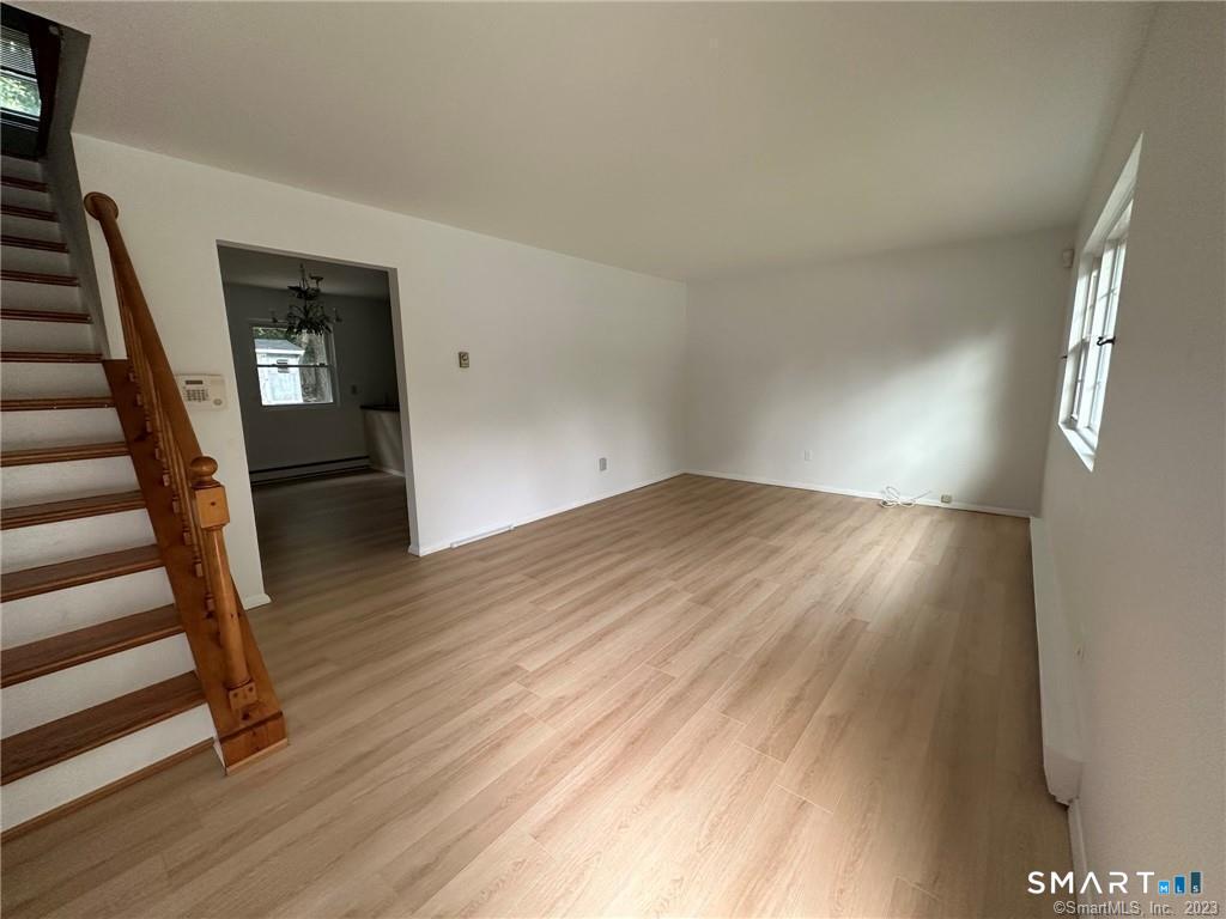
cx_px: 613
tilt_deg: -9.4
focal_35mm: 14
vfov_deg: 85.7
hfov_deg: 102.1
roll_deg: +0.7
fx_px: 496
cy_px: 460
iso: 160
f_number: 2.2
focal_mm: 2.22
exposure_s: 1/99
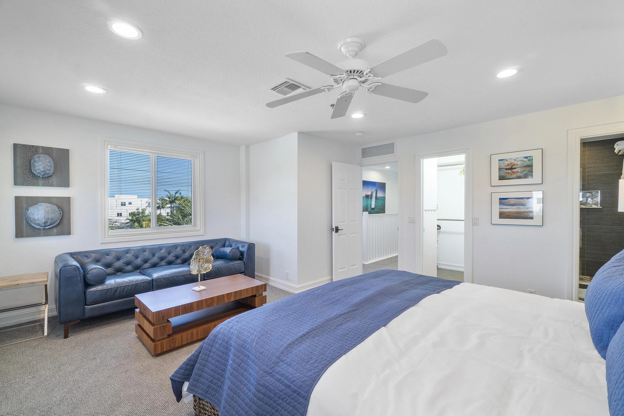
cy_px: 208
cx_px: 312
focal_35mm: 15
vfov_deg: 77.3
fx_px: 260
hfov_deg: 100.4
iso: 160
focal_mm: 10
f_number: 11
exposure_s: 1/6
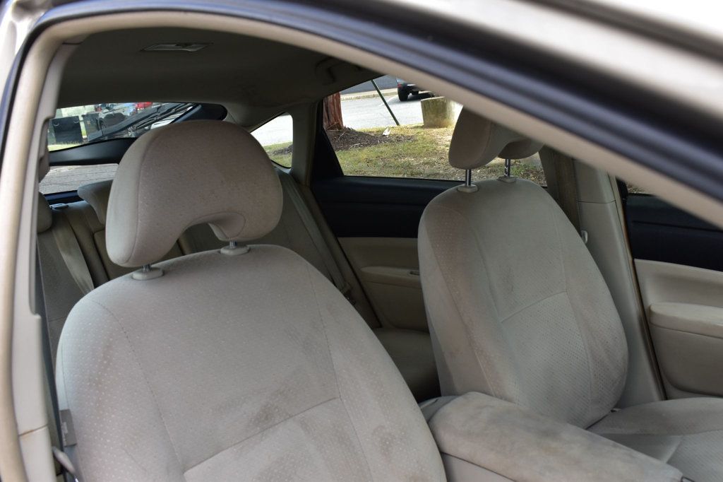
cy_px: 241
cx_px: 362
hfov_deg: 55.1
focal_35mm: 34
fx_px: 693
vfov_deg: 38.3
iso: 400
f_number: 9
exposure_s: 1/100
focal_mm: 23
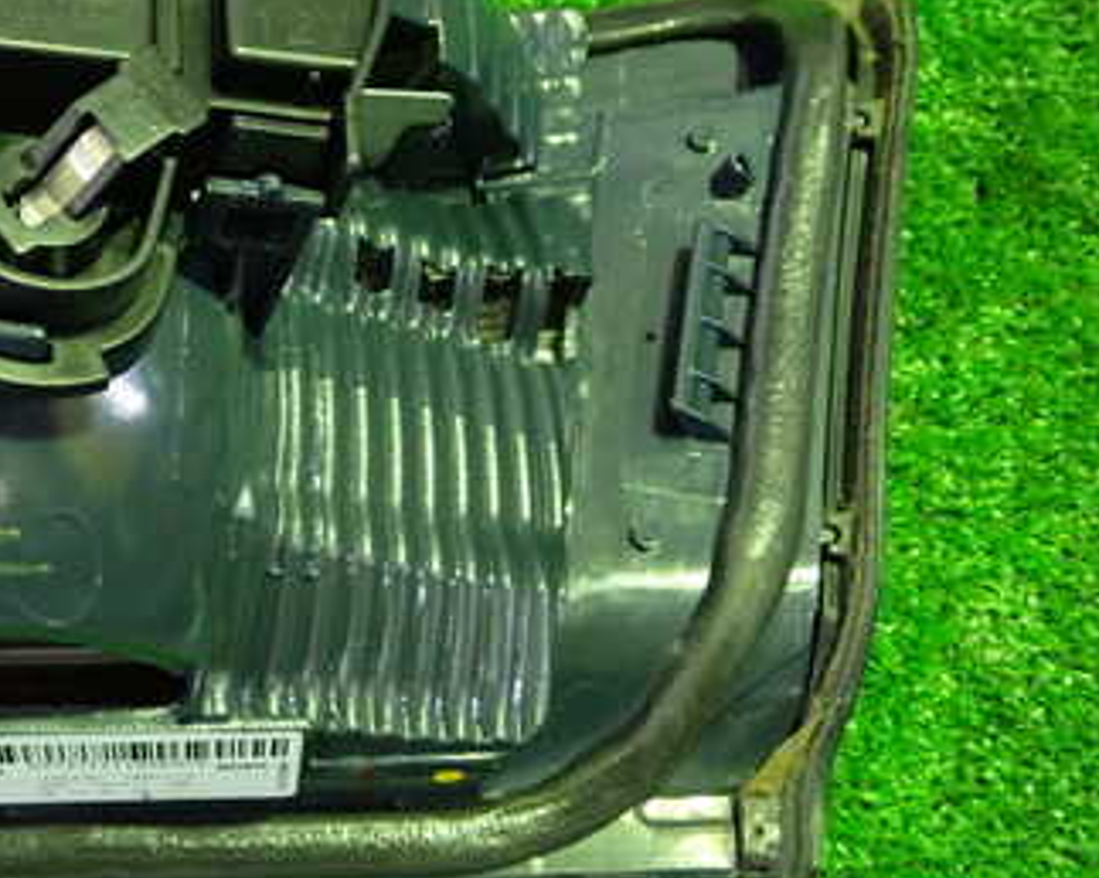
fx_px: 1885
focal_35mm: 58
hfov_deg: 30.9
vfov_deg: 26.2
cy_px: 347
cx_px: 88
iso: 800
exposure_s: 1/25
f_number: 2.4
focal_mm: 5.79
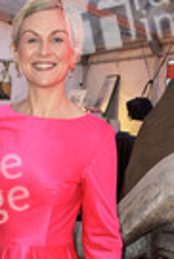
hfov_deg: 15.7
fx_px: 615
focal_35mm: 85
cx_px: -13
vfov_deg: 22.4
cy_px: 295
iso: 1600
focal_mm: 29
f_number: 5.6
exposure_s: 1/30
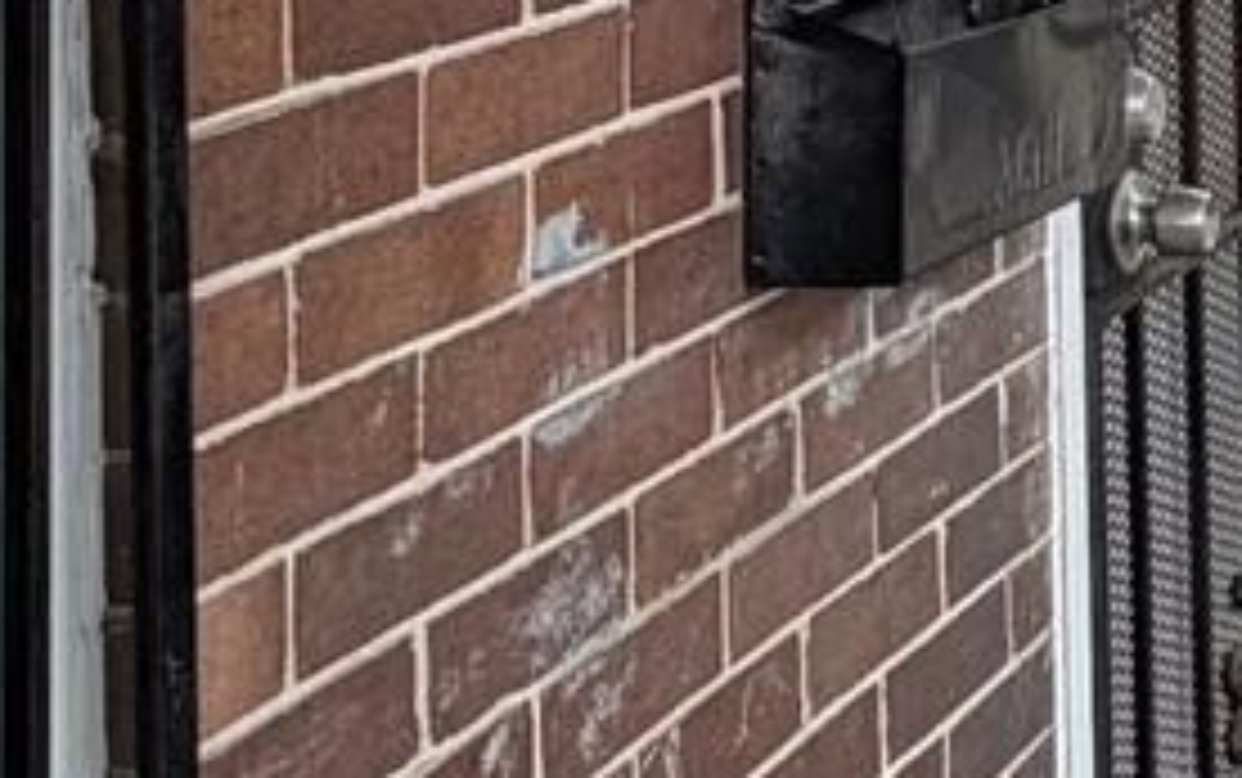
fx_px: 3726
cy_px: -607
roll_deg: +1.7
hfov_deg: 16.3
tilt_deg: +1.9
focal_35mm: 110
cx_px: 2151
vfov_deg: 11.1
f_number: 2.2
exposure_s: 1/502
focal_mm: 2.22
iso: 50
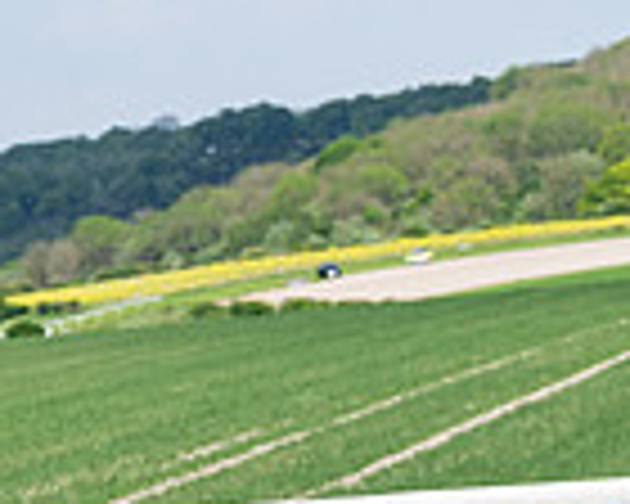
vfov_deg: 4.8
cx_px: -358
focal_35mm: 317
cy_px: 747
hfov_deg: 6.0
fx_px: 5911
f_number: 5.6
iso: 200
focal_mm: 70
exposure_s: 1/1250
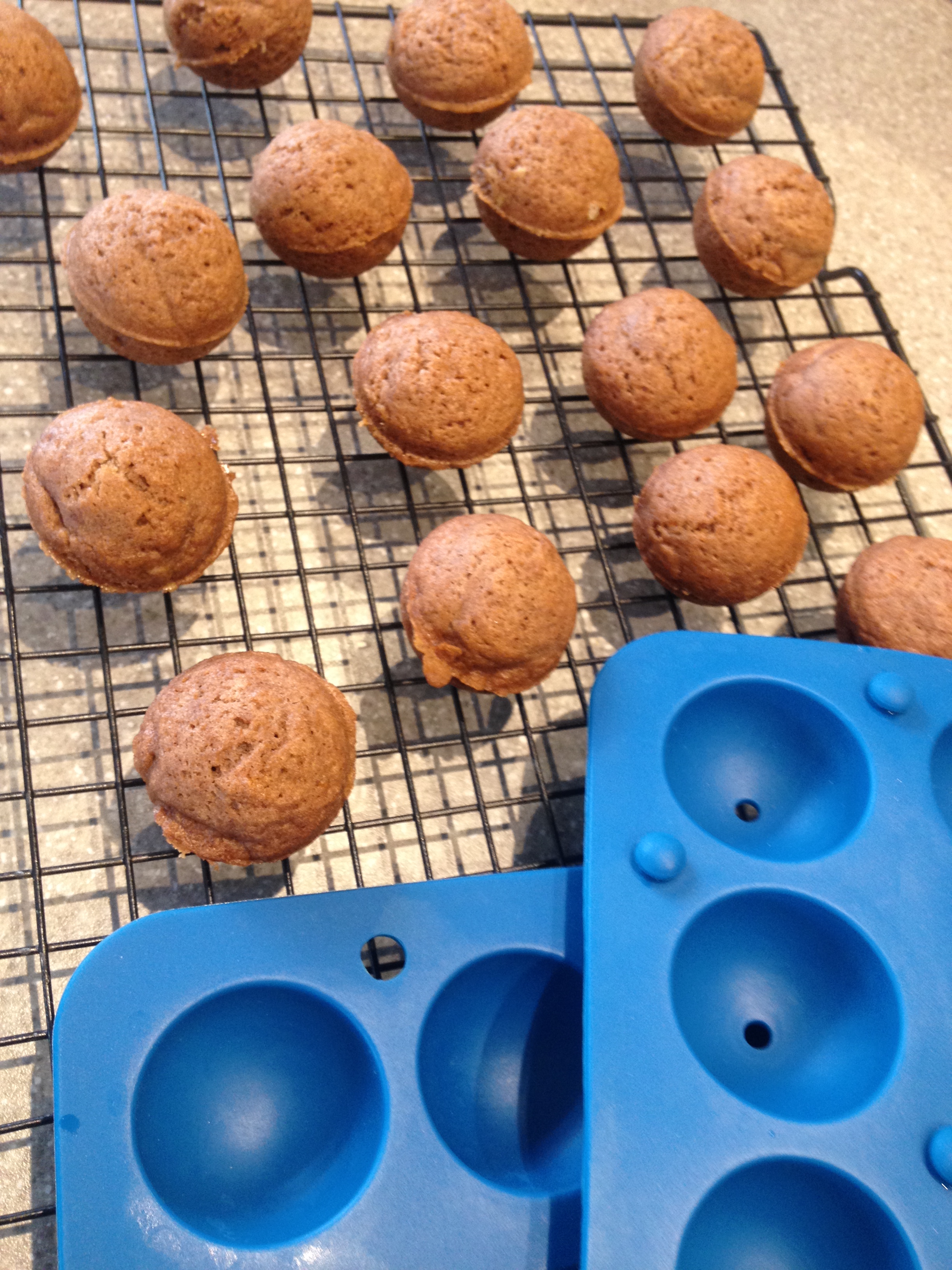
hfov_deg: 40.7
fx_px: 1283
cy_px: 635
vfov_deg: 52.6
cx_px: 476
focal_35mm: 35
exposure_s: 1/20
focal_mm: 4.28
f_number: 2.4
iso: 100
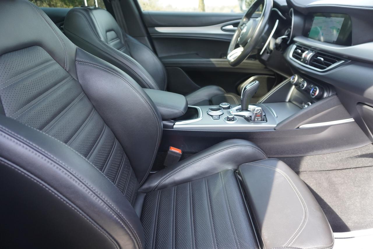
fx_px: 249
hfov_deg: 73.7
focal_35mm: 24
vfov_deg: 53.2
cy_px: 124
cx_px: 186
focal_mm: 16
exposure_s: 1/60
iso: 200
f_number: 4
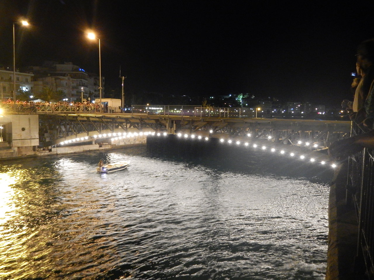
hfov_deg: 55.4
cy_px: 140
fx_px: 357
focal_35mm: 33
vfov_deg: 42.9
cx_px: 187
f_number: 3.9
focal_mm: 5.9
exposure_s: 1/5
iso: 800
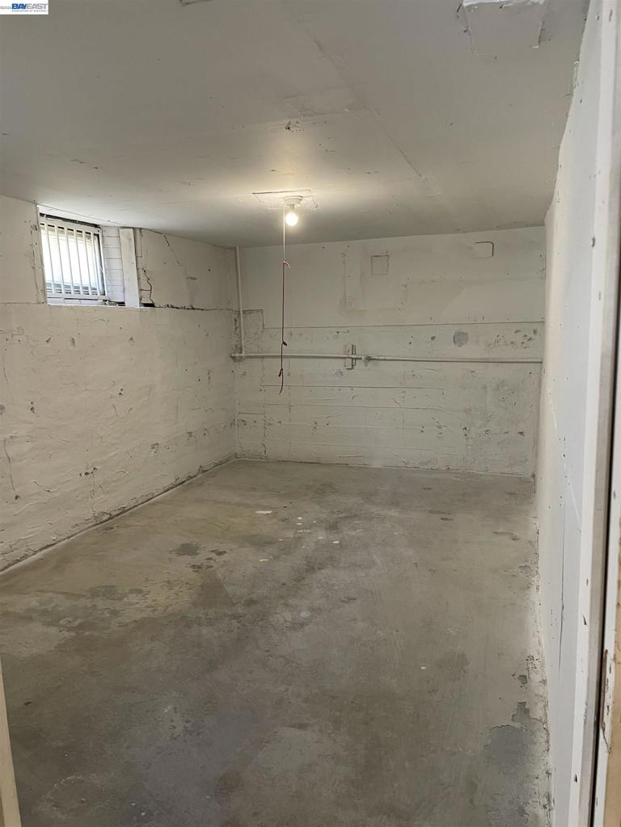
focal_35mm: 26
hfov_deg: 53.1
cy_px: 414
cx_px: 310
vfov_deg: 67.3
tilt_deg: -6.9
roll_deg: +2.2
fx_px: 622
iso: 320
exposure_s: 1/60
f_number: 1.6
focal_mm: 4.2
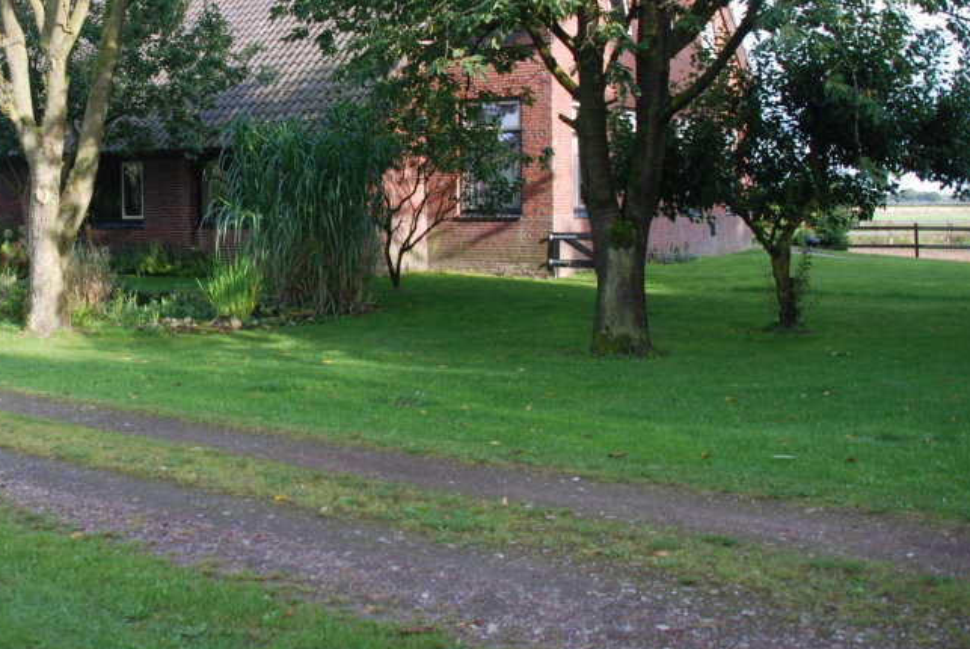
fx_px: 1160
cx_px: 267
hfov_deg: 44.2
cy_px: 203
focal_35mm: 43
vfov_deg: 31.0
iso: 200
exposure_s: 1/125
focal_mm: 18
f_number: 5.6
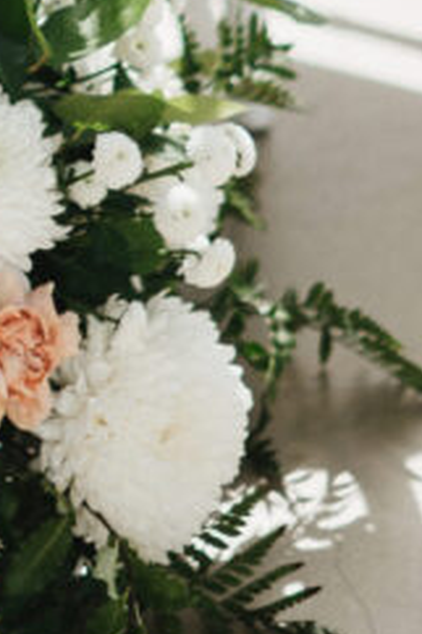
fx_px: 4191
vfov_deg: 8.5
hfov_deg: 5.7
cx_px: -333
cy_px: -333
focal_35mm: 238
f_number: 1.4
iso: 100
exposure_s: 1/4000
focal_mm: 50
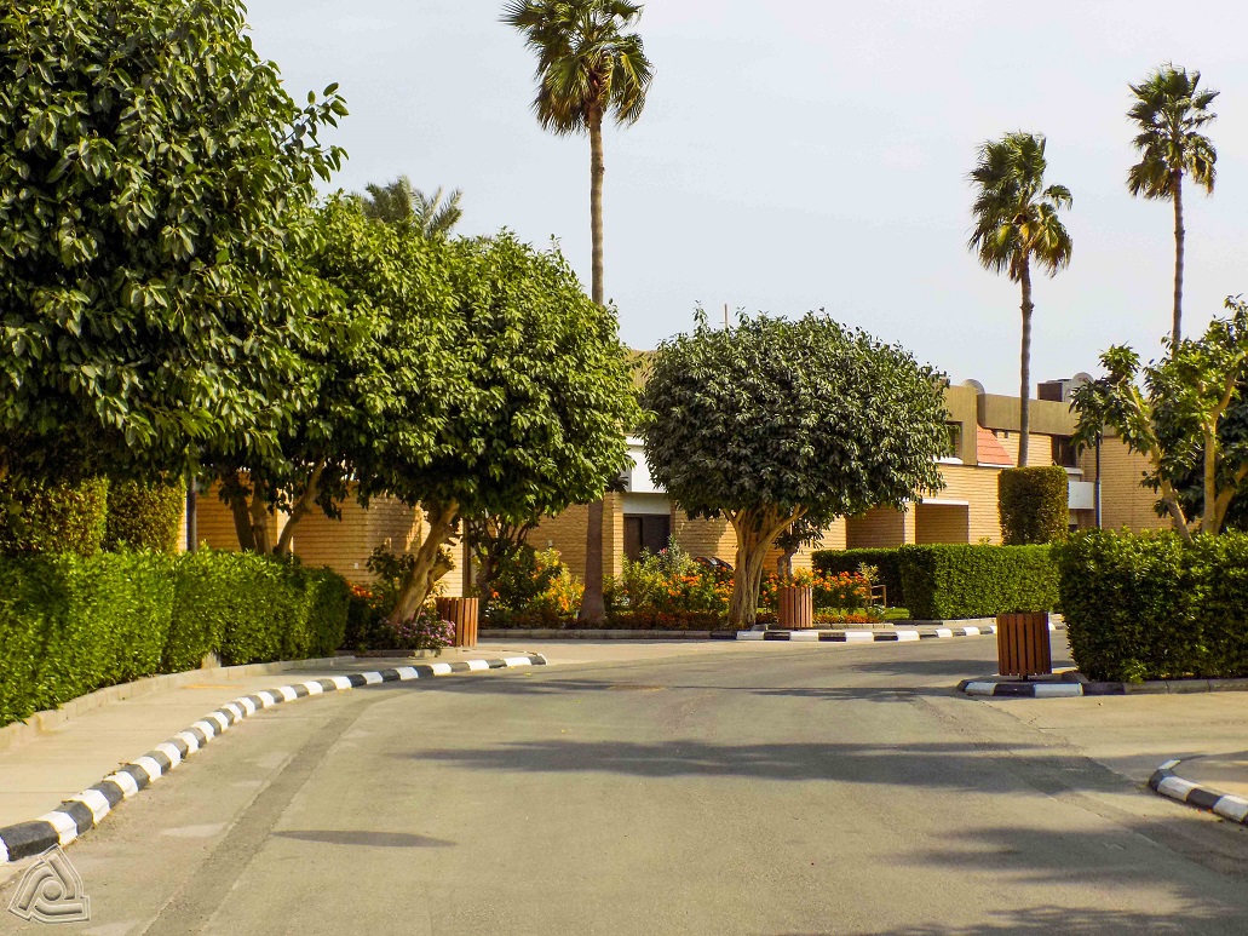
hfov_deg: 36.8
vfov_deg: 28.0
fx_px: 1875
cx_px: 624
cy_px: 468
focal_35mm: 52
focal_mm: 9.3
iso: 80
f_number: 3.9
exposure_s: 1/1000
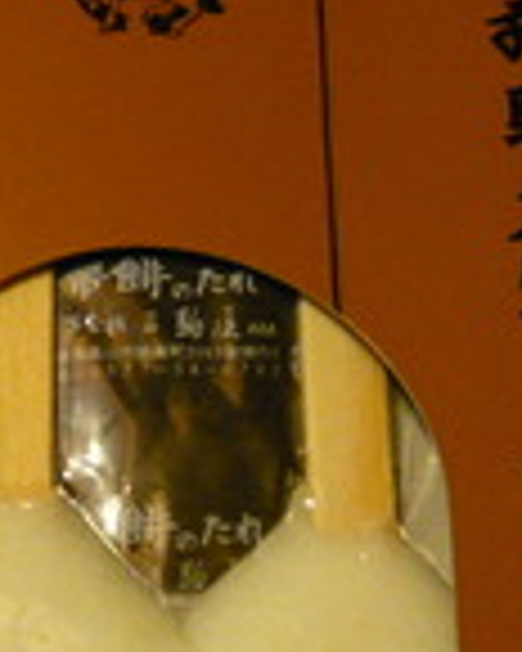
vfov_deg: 20.1
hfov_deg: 16.4
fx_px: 1796
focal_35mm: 93
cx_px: 108
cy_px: 614
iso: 400
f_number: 2.8
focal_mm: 5.5
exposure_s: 1/13
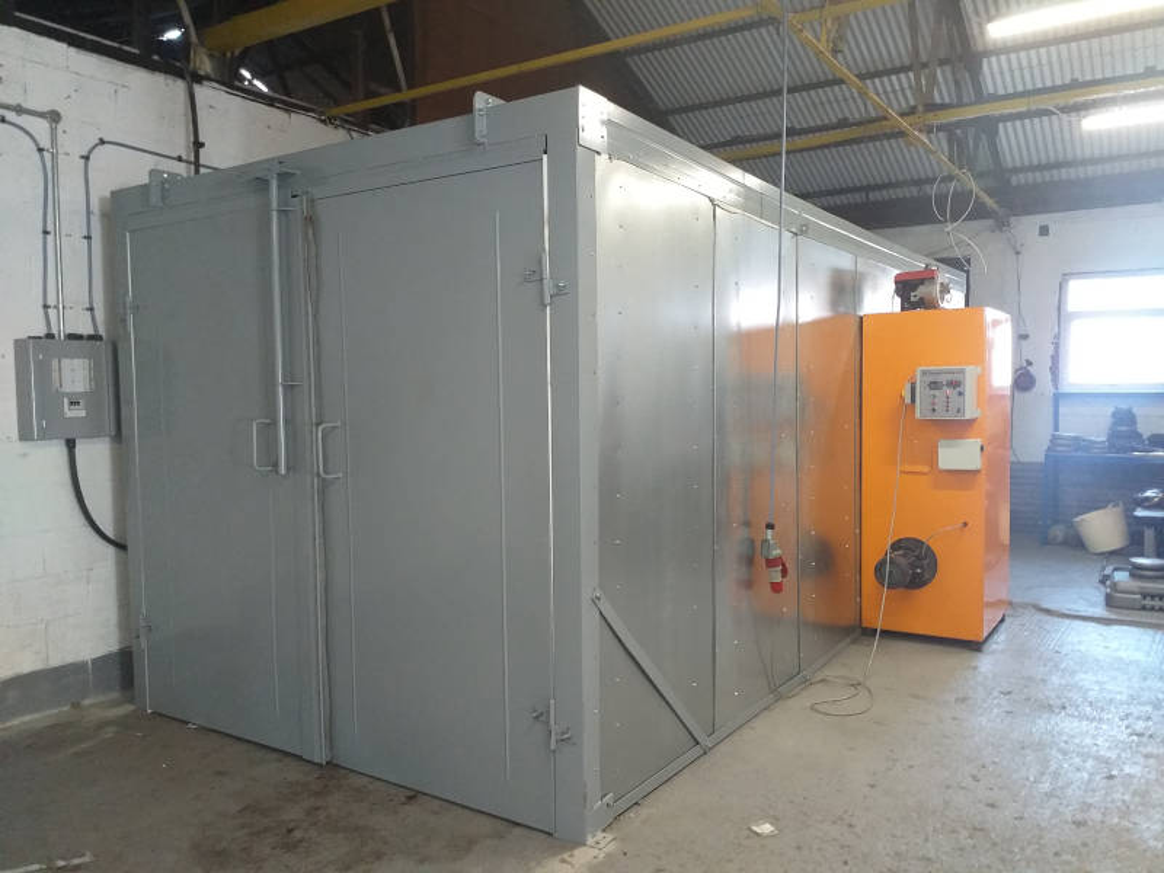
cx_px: 582
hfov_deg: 67.3
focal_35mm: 26
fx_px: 874
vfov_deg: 53.1
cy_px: 436
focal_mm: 3.6
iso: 250
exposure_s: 1/33
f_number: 1.9
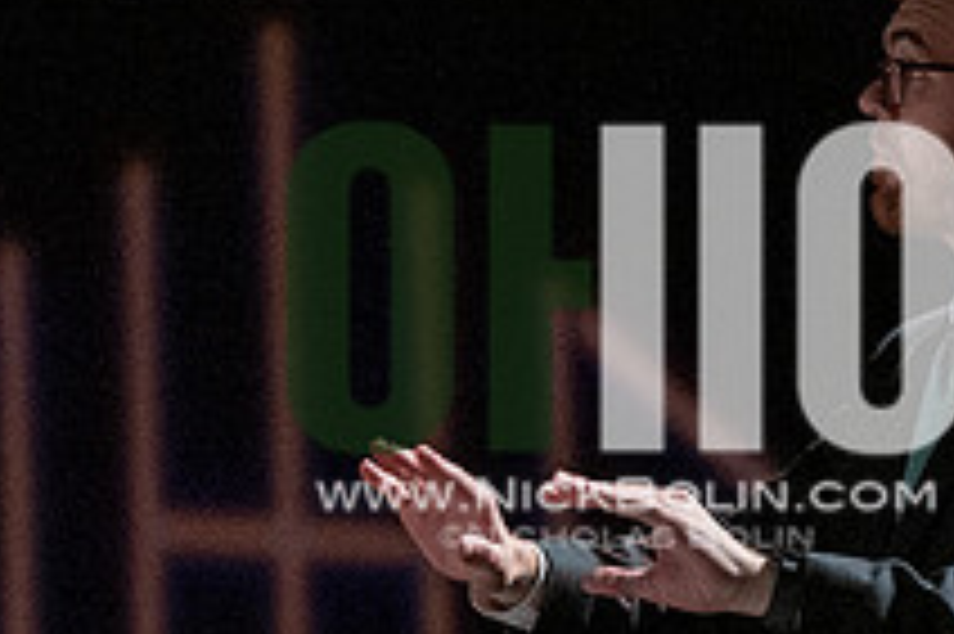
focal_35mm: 471
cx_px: 626
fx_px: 12471
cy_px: 333
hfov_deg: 4.4
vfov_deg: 2.9
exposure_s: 1/500
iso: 6400
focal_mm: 115
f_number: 4
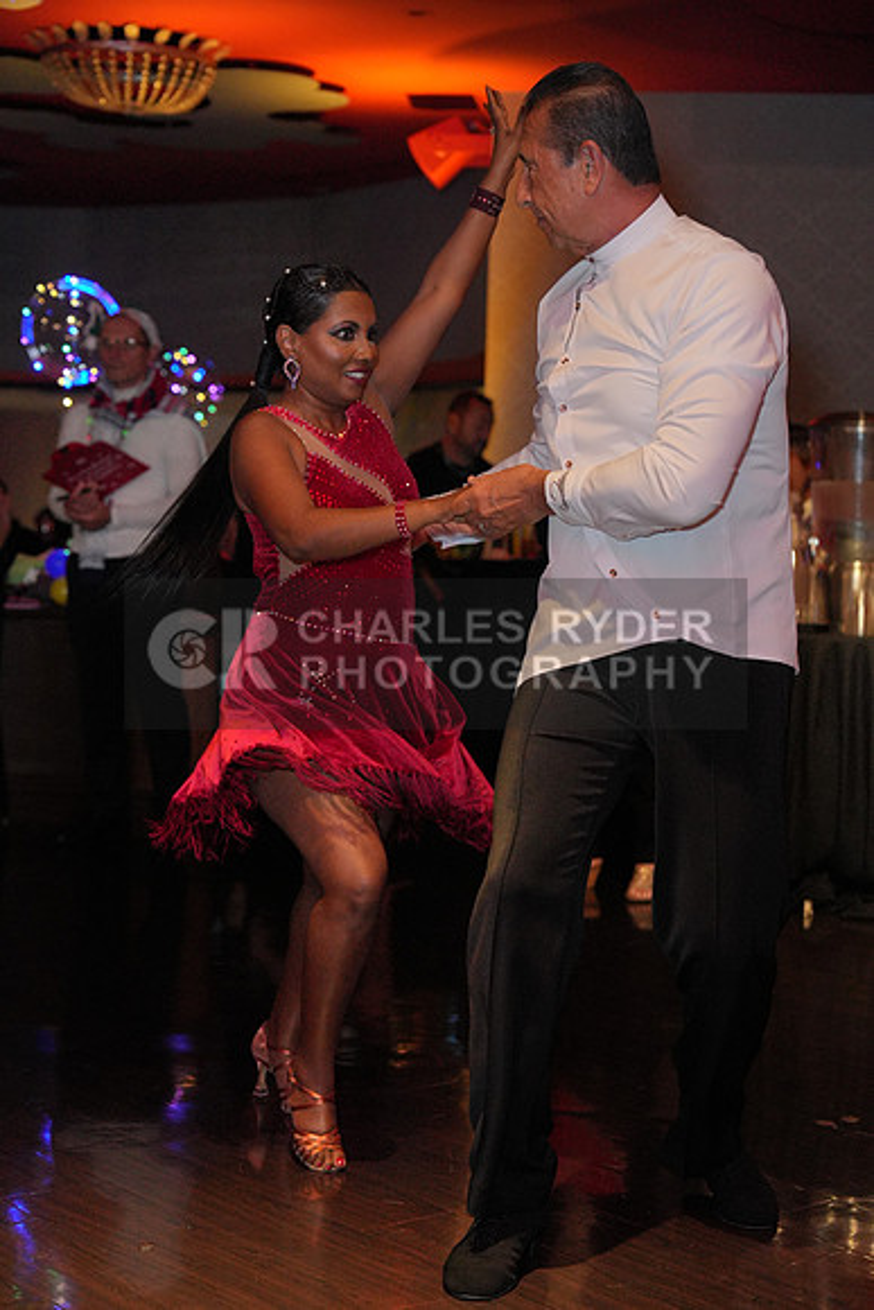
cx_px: 437
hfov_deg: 20.0
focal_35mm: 68
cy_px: 655
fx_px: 2475
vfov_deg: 29.6
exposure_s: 1/200
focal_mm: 68
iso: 4000
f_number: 4
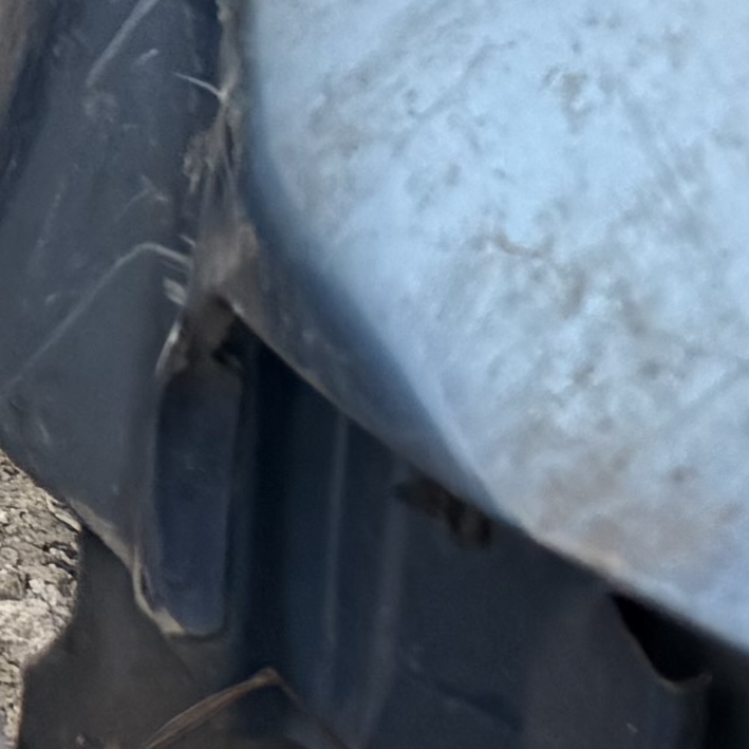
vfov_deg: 9.0
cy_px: -1213
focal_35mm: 171
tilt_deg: -2.9
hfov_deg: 7.4
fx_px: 4186
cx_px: -2237
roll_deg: +1.0
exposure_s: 1/735
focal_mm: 6.76
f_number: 1.78
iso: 80
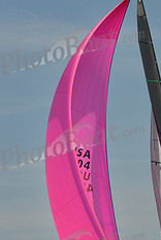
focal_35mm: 174
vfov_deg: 11.8
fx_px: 1164
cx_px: 199
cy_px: 183
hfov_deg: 7.8
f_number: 8
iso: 200
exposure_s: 1/1250
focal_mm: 70
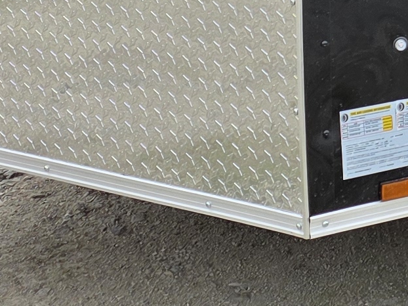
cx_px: 682
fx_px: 1744
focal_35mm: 148
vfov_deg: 9.3
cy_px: -326
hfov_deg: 12.4
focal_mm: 6.3
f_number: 1.7
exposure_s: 1/3399
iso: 80
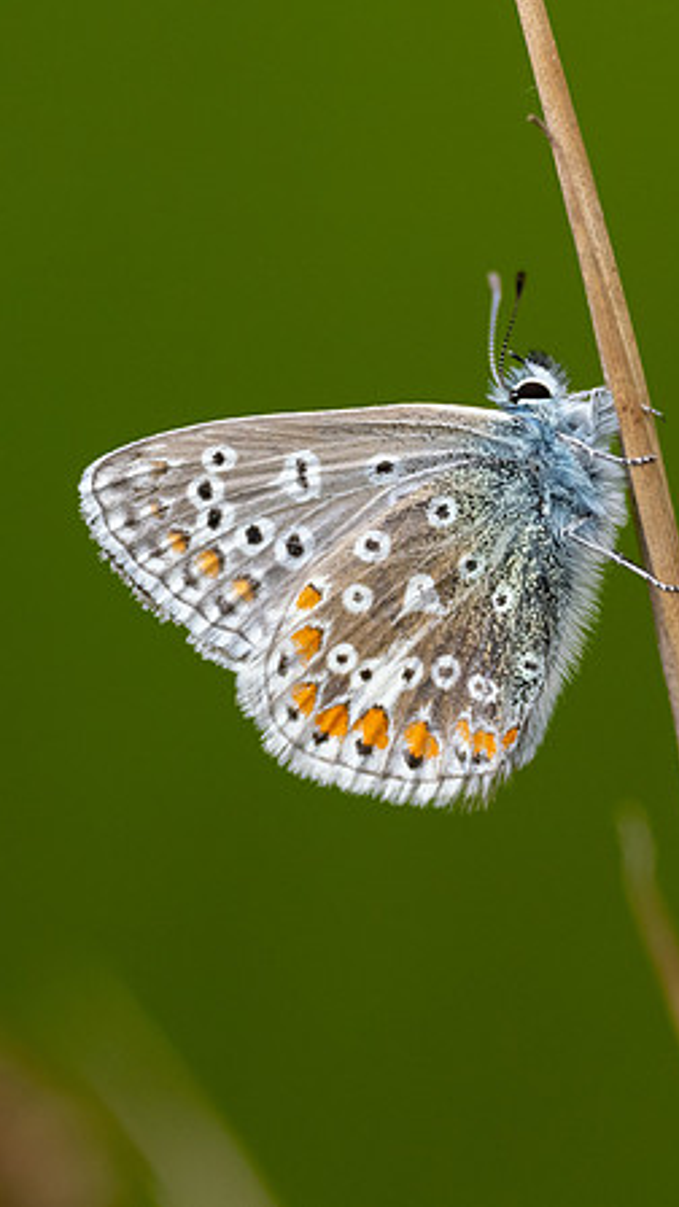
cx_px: 575
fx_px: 39274
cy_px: 604
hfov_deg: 1.0
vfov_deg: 1.8
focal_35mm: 1227
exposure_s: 1/800
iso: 1250
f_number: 5.6
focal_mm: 420
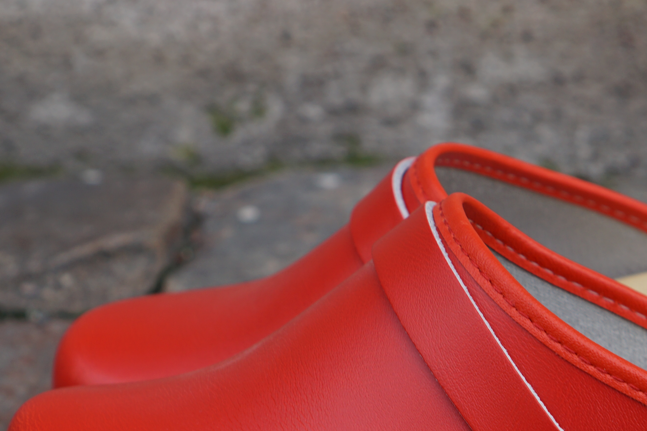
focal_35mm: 120
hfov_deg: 17.0
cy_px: 464
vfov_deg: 11.3
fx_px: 2159
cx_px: 481
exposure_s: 1/160
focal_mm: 35
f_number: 4.5
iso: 100
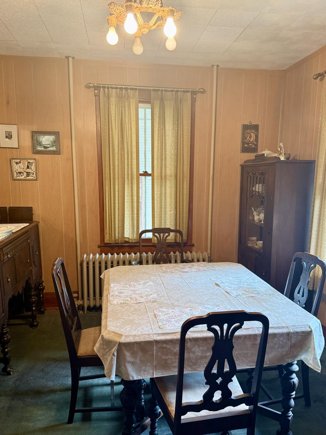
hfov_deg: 48.2
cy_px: 239
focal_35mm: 29
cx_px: 174
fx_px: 364
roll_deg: -0.9
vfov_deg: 61.5
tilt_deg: -10.8
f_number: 1.78
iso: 250
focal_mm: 6.76
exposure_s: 1/60
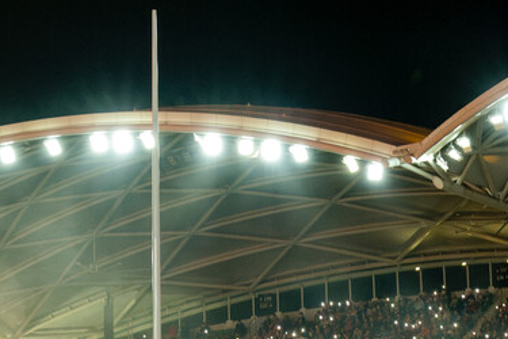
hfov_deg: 9.8
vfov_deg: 6.5
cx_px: 12
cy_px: -113
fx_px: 2935
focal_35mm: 208
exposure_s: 1/60
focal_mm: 39
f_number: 4
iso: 2500
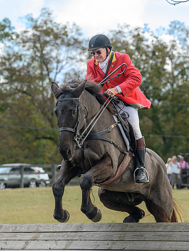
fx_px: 1332
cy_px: 157
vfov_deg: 10.8
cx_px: 59
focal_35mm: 183
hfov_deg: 8.1
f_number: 3.5
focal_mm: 102
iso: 640
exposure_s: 1/1000
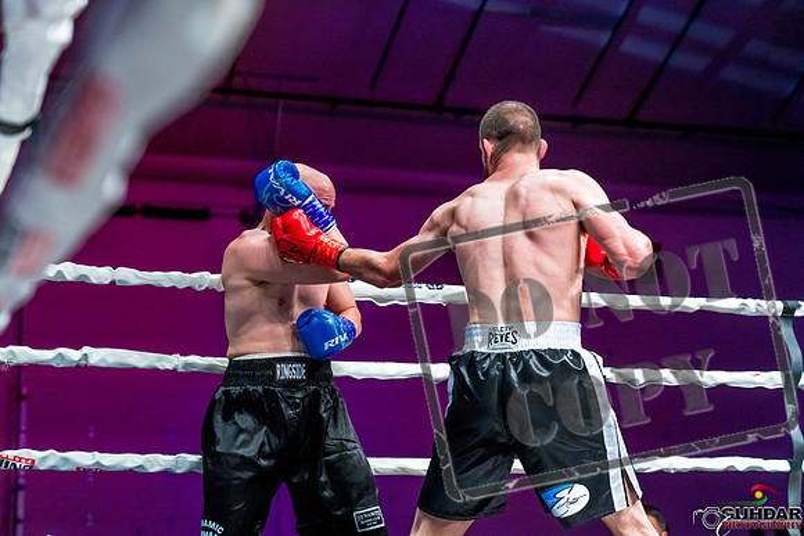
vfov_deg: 19.5
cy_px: 268
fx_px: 1564
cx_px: 402
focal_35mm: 70
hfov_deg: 28.8
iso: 4000
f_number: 4
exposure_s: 1/1000
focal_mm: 70
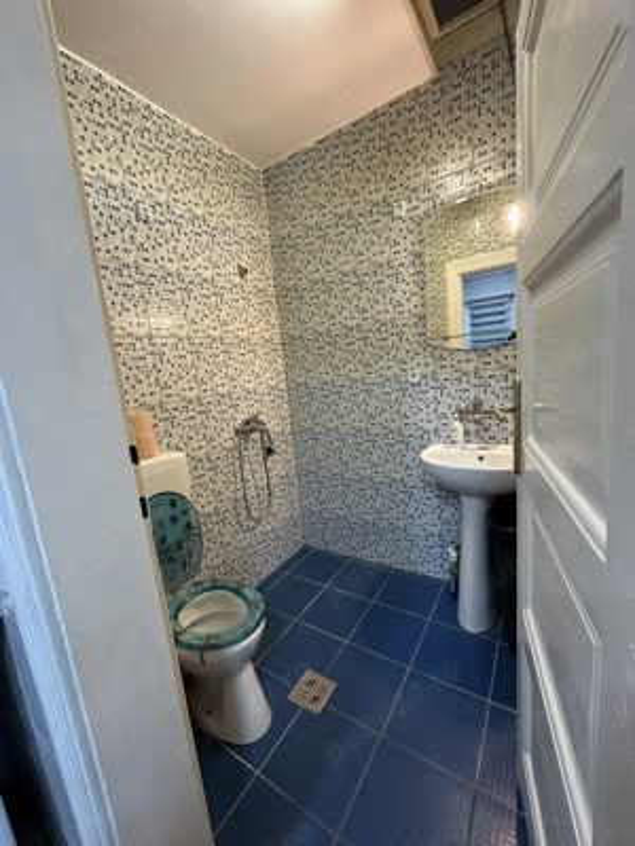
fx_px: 342
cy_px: 423
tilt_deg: -8.5
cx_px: 318
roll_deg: +5.1
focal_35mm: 14
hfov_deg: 85.7
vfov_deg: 102.1
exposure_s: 1/50
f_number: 2.2
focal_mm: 2.22
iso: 250
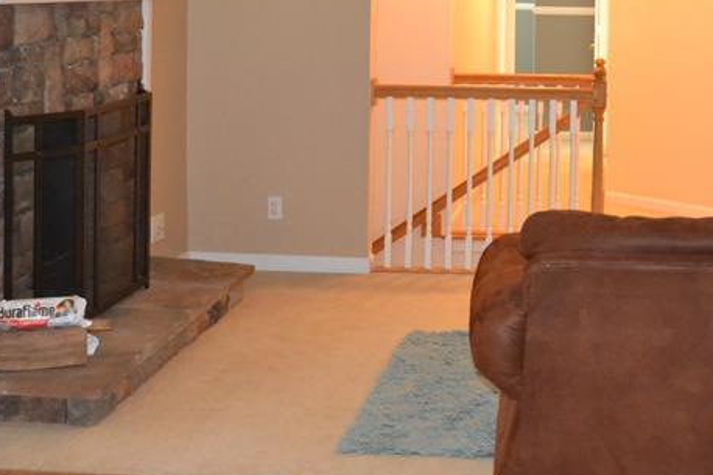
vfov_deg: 20.6
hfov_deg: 30.8
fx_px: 1267
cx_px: 553
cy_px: 3
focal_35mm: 64
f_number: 3.5
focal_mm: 18
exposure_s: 1/60
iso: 2500
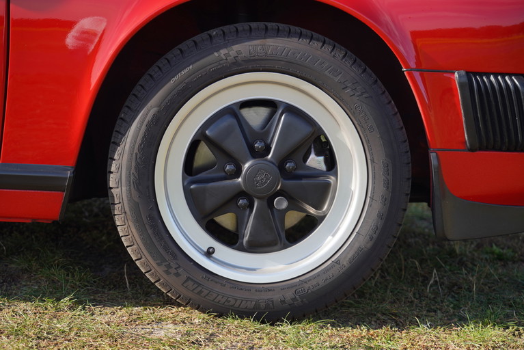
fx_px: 1179
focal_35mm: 81
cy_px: 175
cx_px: 262
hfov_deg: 25.0
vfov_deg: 16.9
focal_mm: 81
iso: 100
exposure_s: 1/320
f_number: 4.5
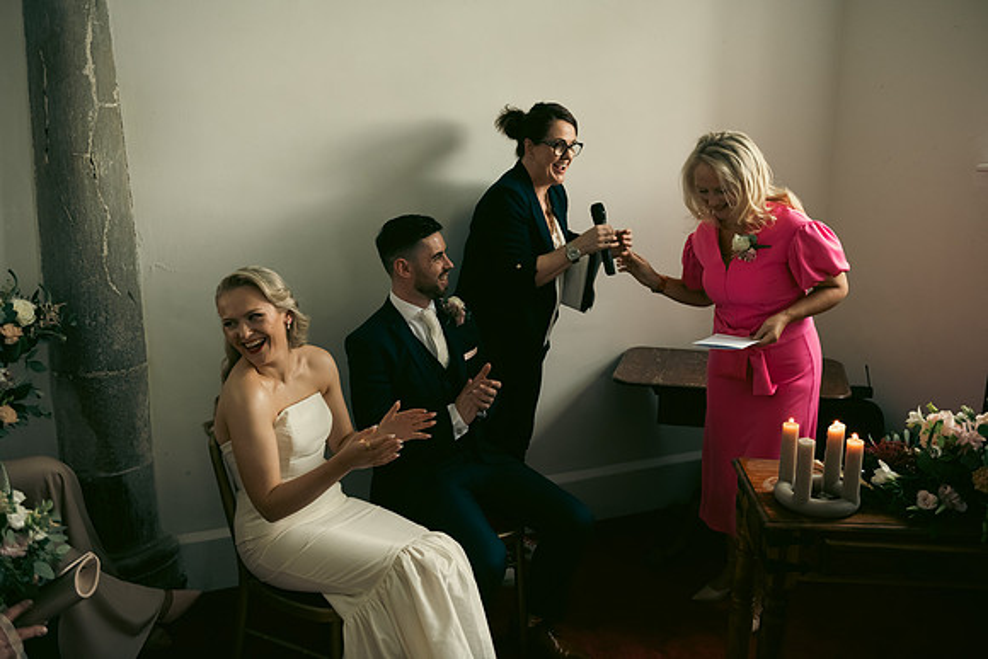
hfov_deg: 58.7
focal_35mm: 32
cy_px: 330
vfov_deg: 41.1
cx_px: 494
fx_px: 878
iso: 800
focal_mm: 32
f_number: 3.5
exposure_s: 1/160
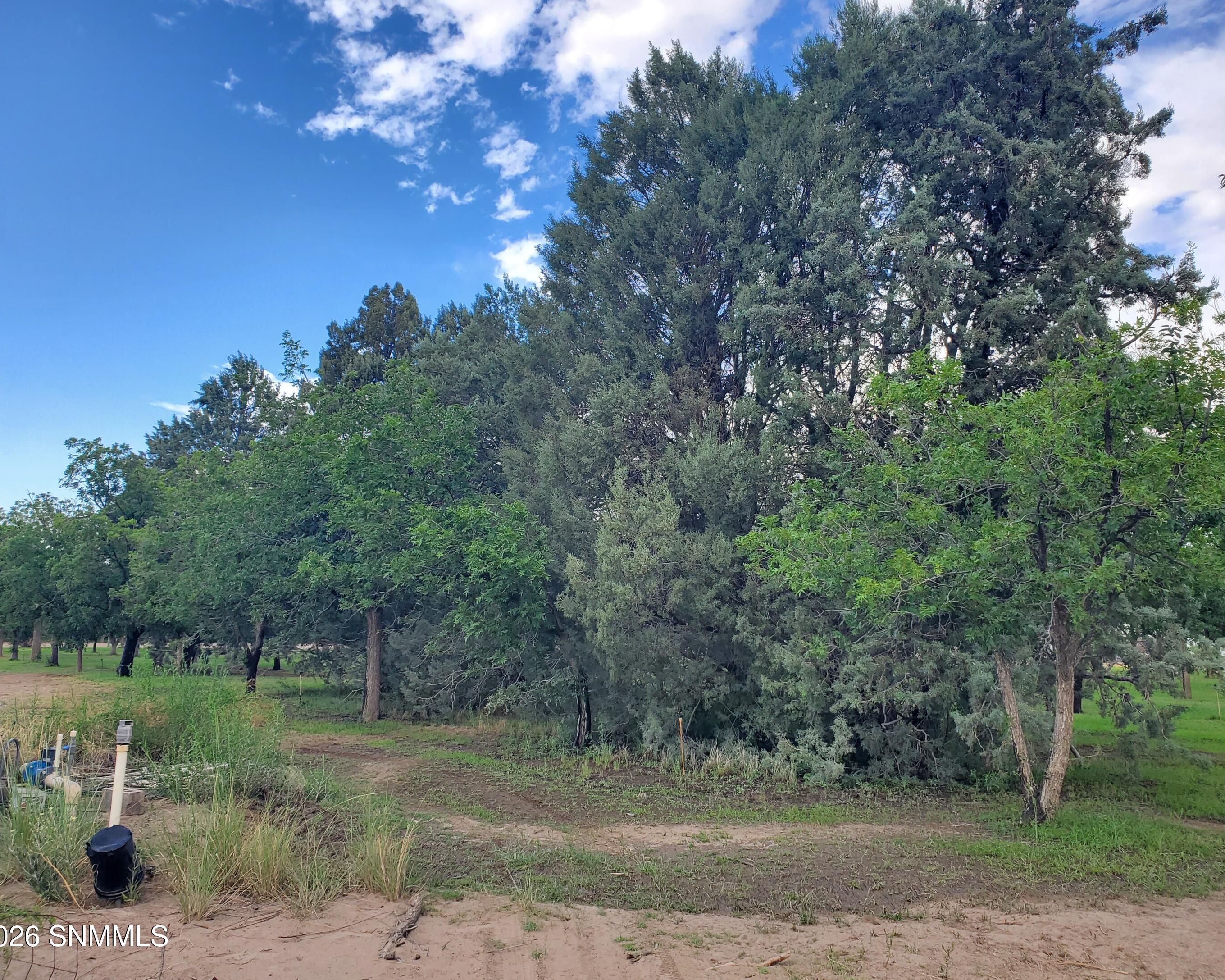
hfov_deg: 62.2
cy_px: 476
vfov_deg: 51.5
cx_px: 629
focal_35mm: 28
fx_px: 1015
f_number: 2.4
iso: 50
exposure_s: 1/615
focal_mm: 4.3
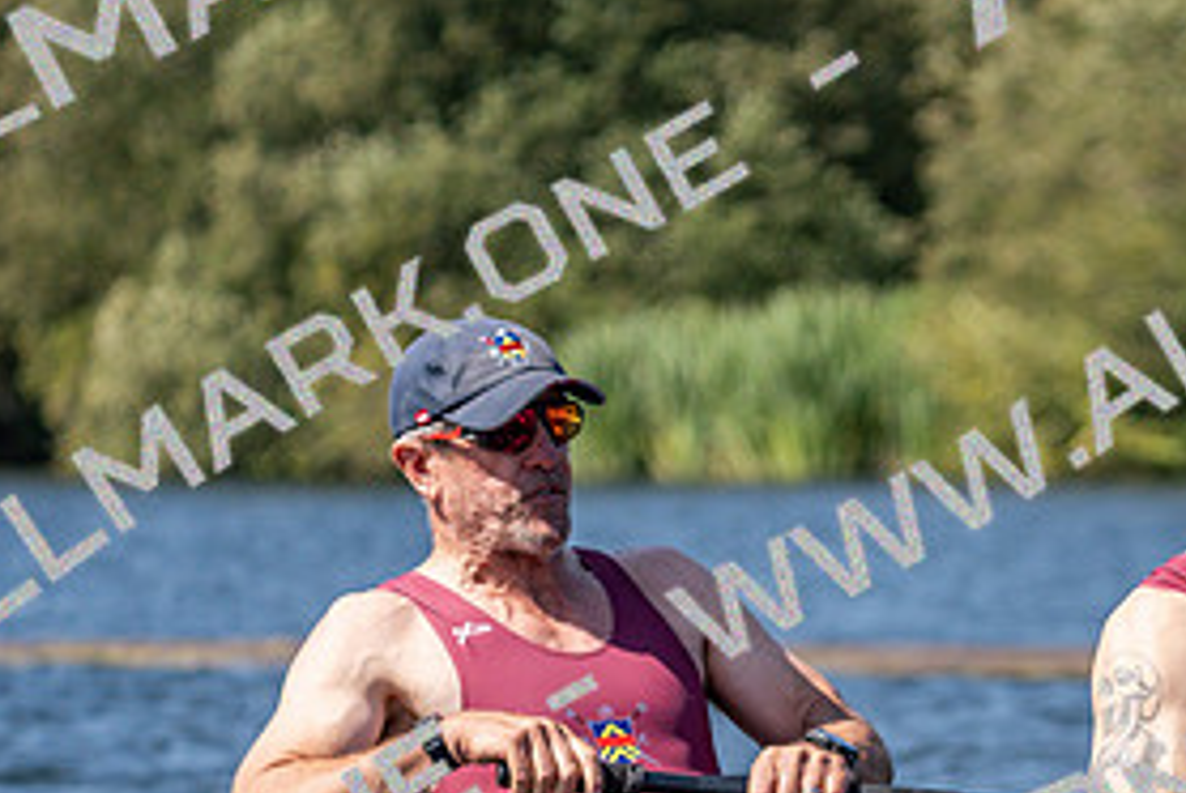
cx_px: 1195
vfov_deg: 3.3
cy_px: 671
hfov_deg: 4.9
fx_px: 13752
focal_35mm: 417
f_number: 5.6
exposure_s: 1/2000
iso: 320
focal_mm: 200
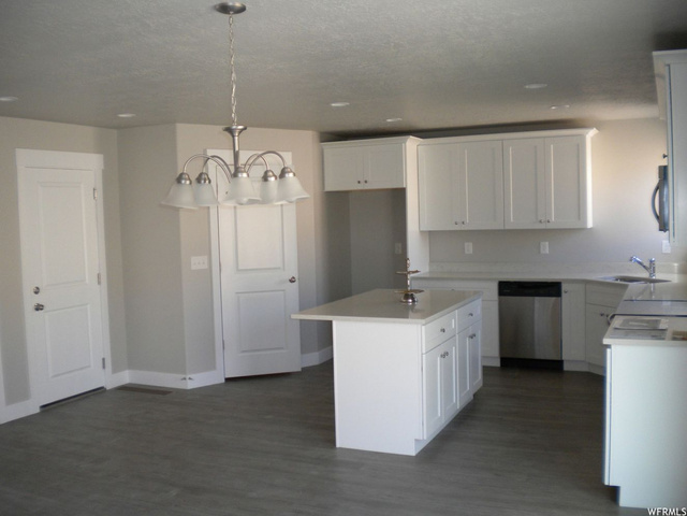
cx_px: 344
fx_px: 695
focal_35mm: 35
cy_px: 258
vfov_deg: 40.7
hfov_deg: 52.6
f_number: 3.1
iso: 174
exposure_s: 1/58.4
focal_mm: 6.3
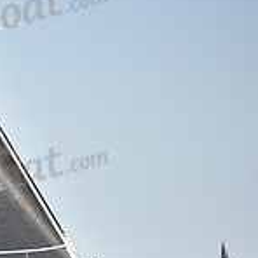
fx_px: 4360
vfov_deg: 3.4
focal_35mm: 517
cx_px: -227
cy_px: 297
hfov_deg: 3.4
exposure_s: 1/800
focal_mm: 155
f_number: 4.5
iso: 250
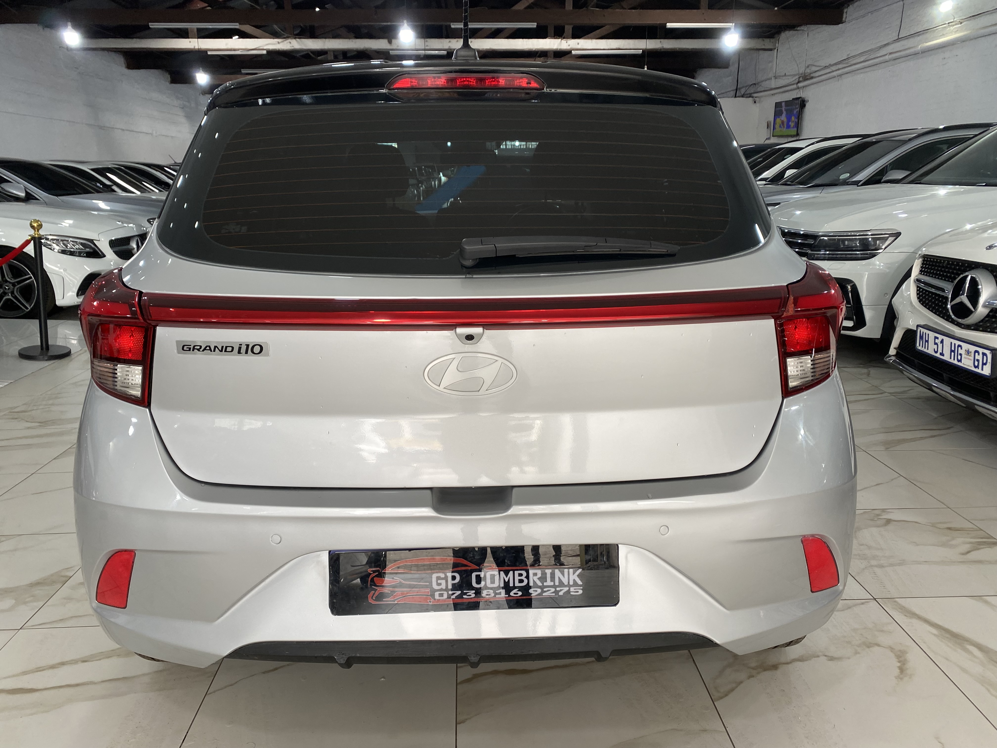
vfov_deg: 53.1
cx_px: 498
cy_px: 374
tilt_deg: -15.3
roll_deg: +1.0
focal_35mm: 26
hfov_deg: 67.3
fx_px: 749
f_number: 1.8
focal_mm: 4.25
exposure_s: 1/100
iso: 64
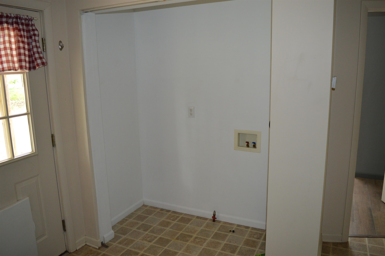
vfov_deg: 47.8
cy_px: 128
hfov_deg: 67.4
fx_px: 288
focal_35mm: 27
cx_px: 192
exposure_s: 1/60
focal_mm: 18
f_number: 3.5
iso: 1000
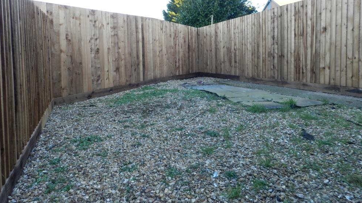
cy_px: 70
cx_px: 184
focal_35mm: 26
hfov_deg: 71.9
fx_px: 250
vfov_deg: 43.8
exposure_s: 1/50
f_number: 3.4
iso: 160
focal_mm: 4
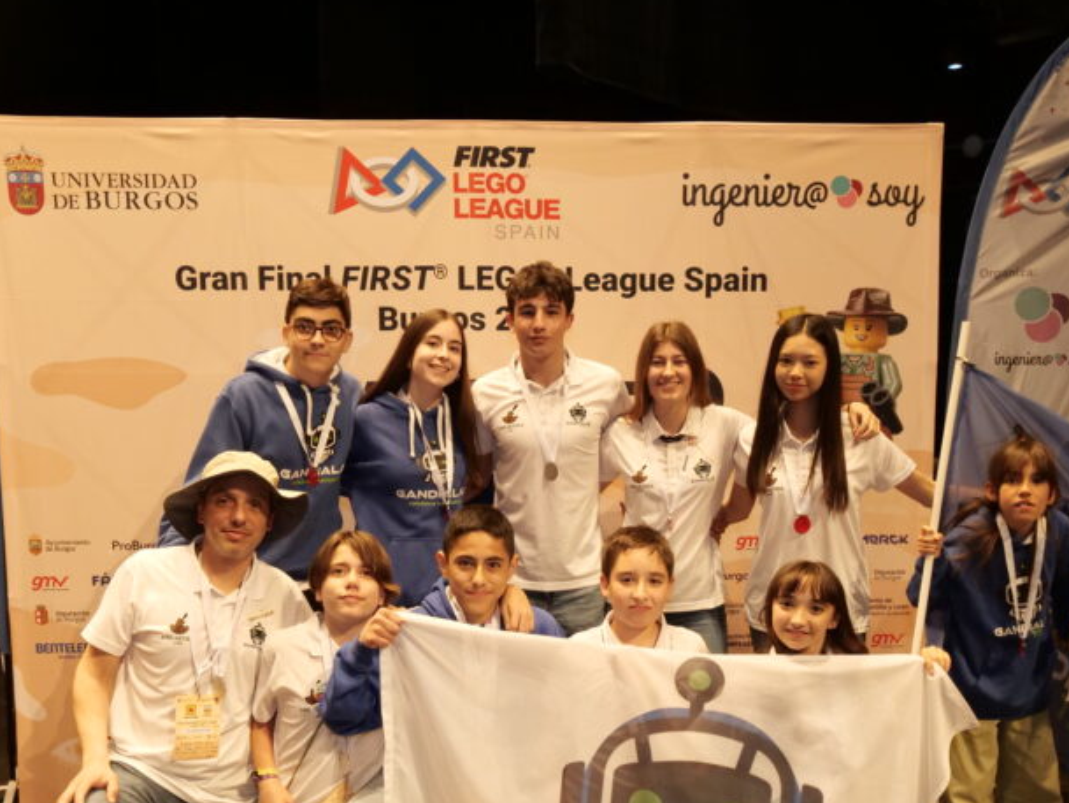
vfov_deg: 38.2
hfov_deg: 50.1
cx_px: 527
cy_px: 539
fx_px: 1143
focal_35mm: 37
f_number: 4.5
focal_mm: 11
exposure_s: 1/60
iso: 1600
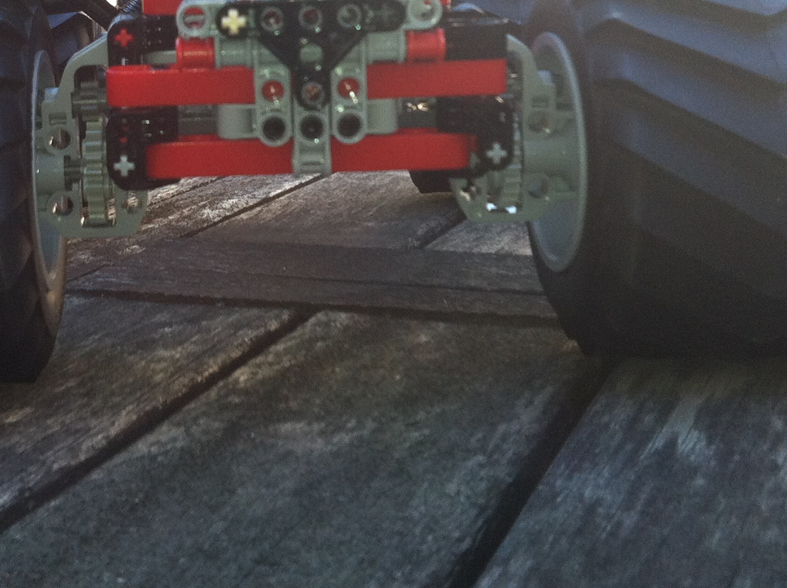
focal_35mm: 73
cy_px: 11
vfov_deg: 19.6
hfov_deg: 26.5
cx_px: 242
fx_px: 1657
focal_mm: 3.85
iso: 100
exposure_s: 1/120
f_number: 2.8
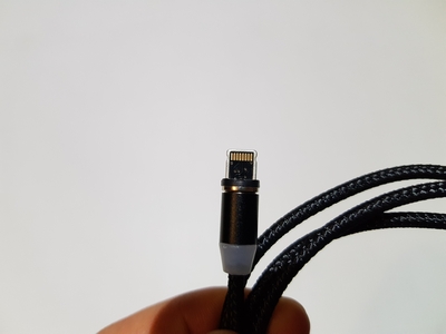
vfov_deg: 53.1
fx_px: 335
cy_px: 167
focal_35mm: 26
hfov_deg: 67.3
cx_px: 223
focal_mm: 4.2
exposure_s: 1/100
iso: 320
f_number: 1.7
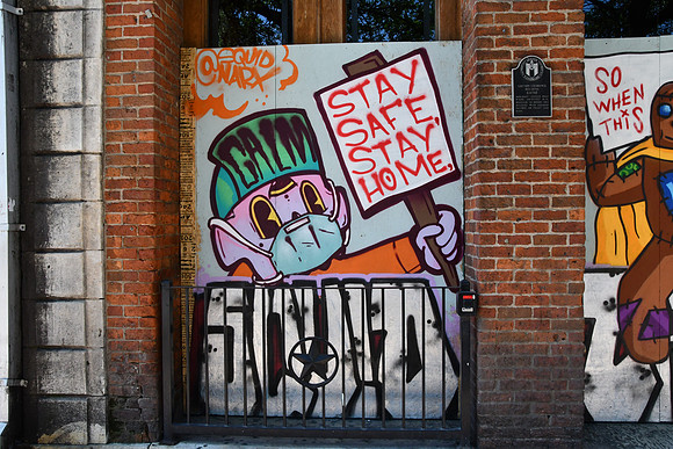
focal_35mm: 31
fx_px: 580
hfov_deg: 60.3
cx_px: 336
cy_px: 224
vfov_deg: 42.3
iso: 800
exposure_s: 1/125
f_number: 18
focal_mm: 21
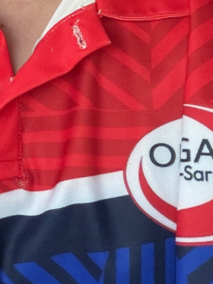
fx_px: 861
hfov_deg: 13.7
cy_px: -211
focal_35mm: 105
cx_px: -35
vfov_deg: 16.1
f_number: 1.9
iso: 125
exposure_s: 1/60
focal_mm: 2.71
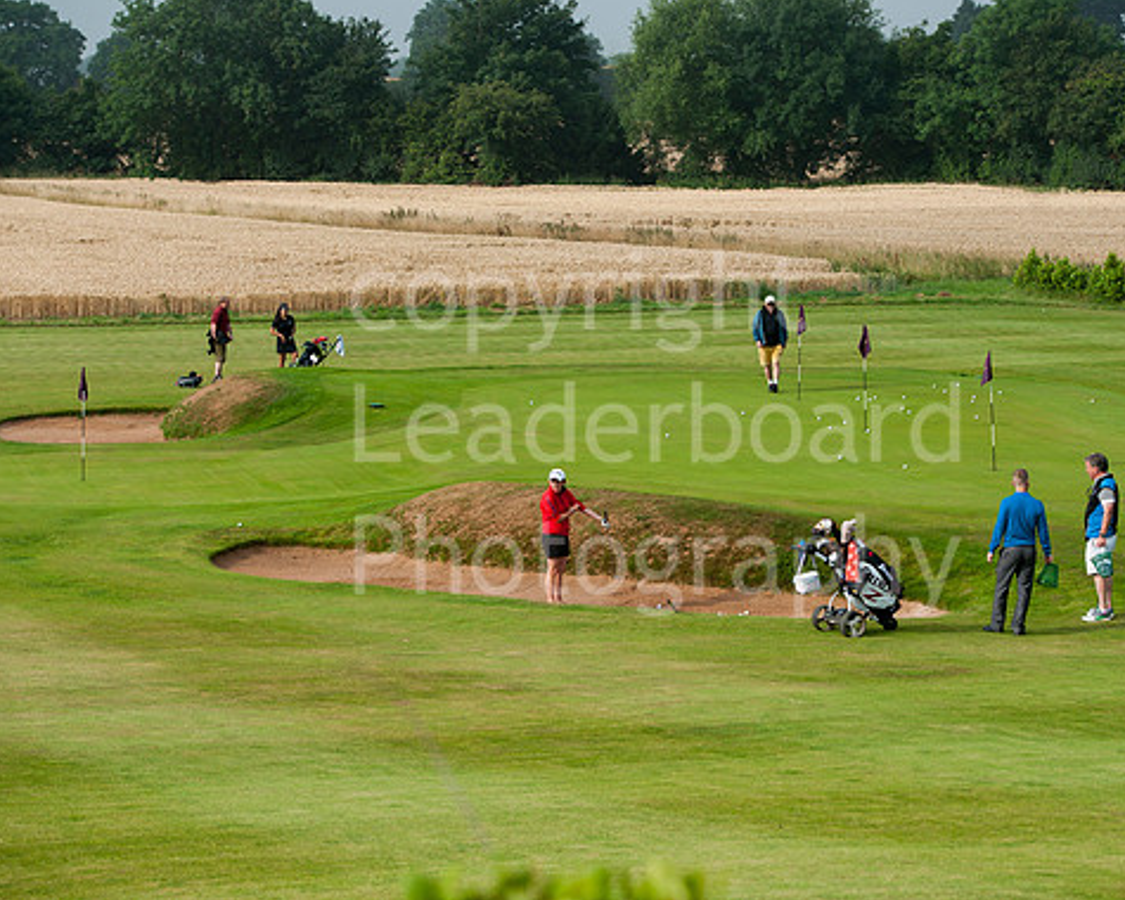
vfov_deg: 15.0
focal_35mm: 103
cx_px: 661
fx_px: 3429
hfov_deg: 18.6
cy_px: 445
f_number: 5.6
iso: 200
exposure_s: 1/1000
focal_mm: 90
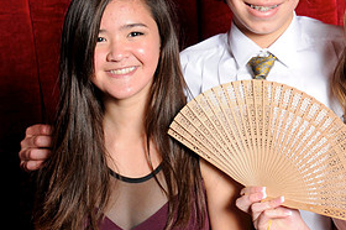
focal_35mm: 87
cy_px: 64
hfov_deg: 23.1
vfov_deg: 15.6
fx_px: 835
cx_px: 269
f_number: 8
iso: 400
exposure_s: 1/200
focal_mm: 28
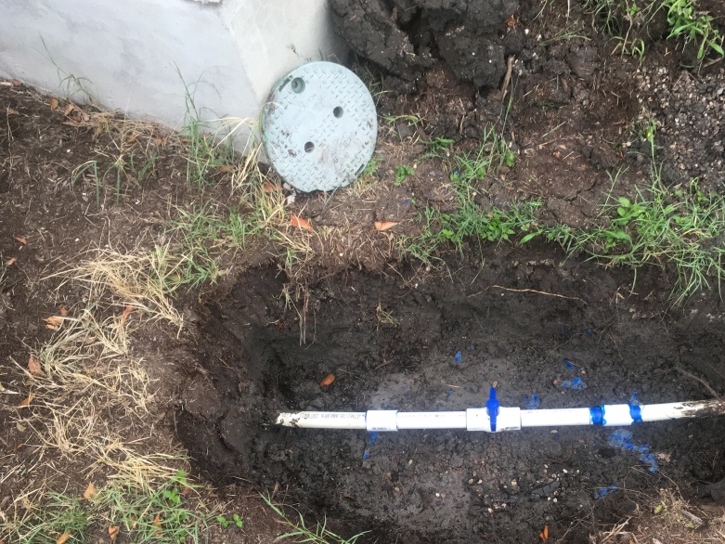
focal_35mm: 38
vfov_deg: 37.6
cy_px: 329
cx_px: 458
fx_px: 796
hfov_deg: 48.5
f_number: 2.2
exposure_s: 1/120
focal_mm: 4.15
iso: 40
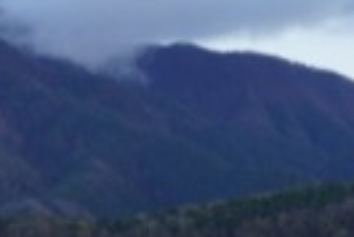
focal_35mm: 178
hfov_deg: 11.4
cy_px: 237
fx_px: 1752
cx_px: -37
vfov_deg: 7.7
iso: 100
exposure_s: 1/100
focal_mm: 37
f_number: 5.6
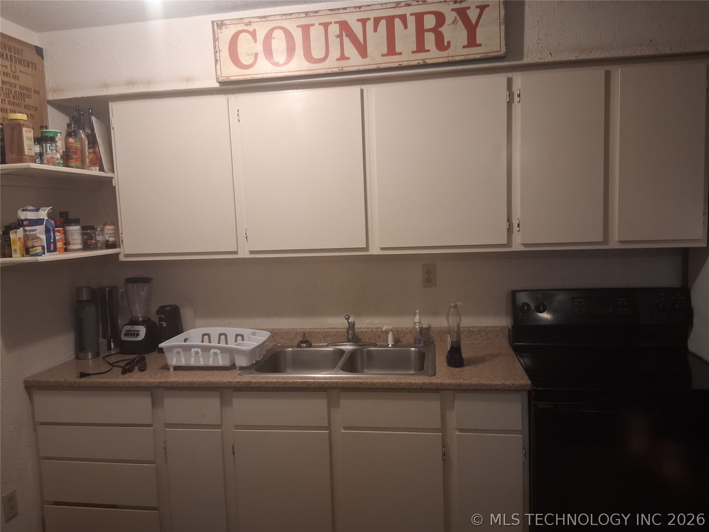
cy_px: 266
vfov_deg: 53.1
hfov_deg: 67.3
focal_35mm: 26
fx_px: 533
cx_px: 354
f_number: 1.8
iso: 400
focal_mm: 3.98
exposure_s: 1/40
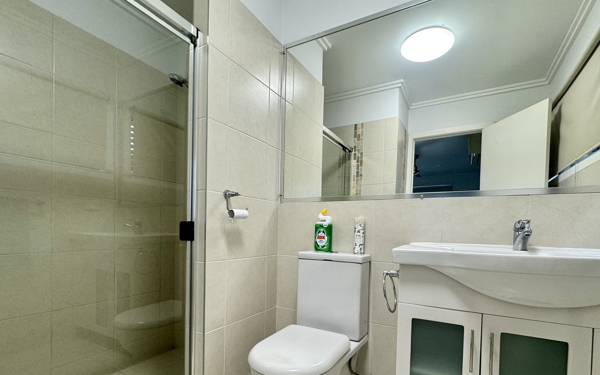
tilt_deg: -2.6
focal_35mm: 18
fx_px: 294
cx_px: 308
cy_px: 238
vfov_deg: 63.9
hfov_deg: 91.1
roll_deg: -1.3
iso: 125
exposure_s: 1/100
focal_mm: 2.22
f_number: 2.2
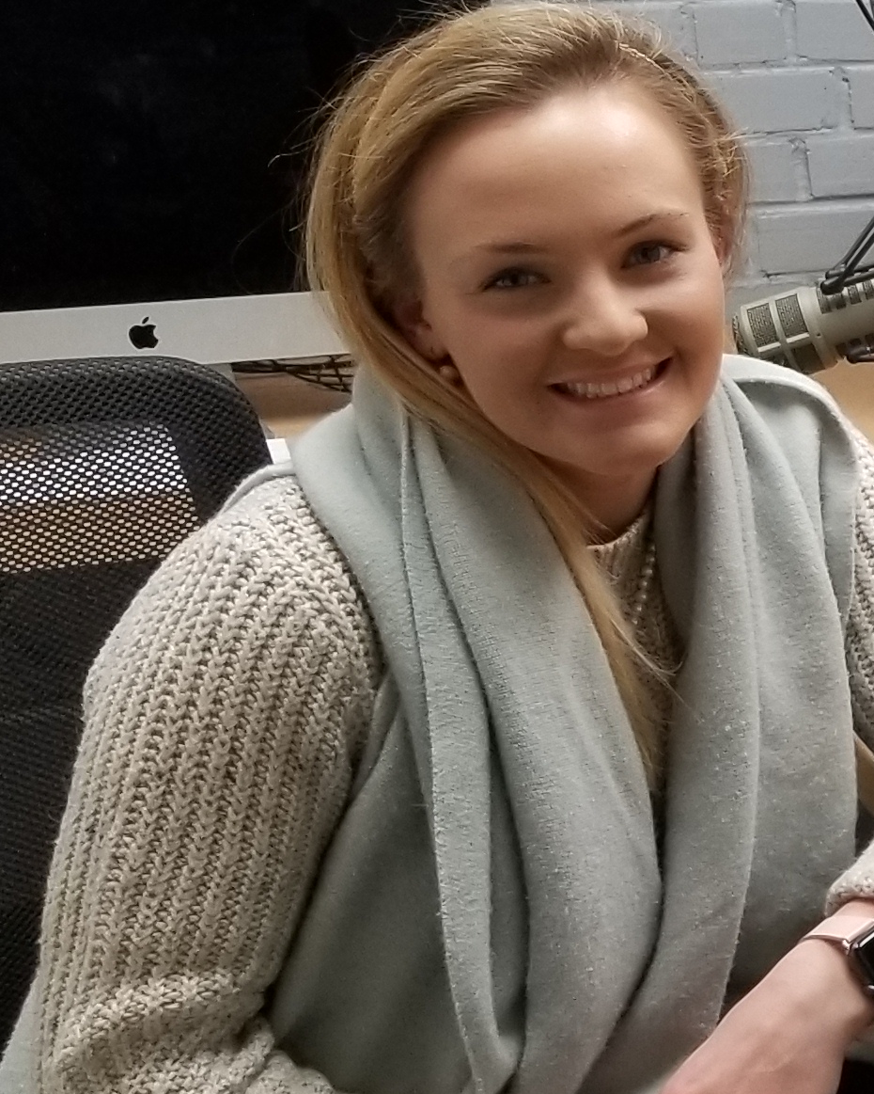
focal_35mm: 88
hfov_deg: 14.8
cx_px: 1677
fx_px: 2846
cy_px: 593
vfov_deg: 21.7
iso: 125
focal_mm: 4.25
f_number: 1.7
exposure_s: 1/60
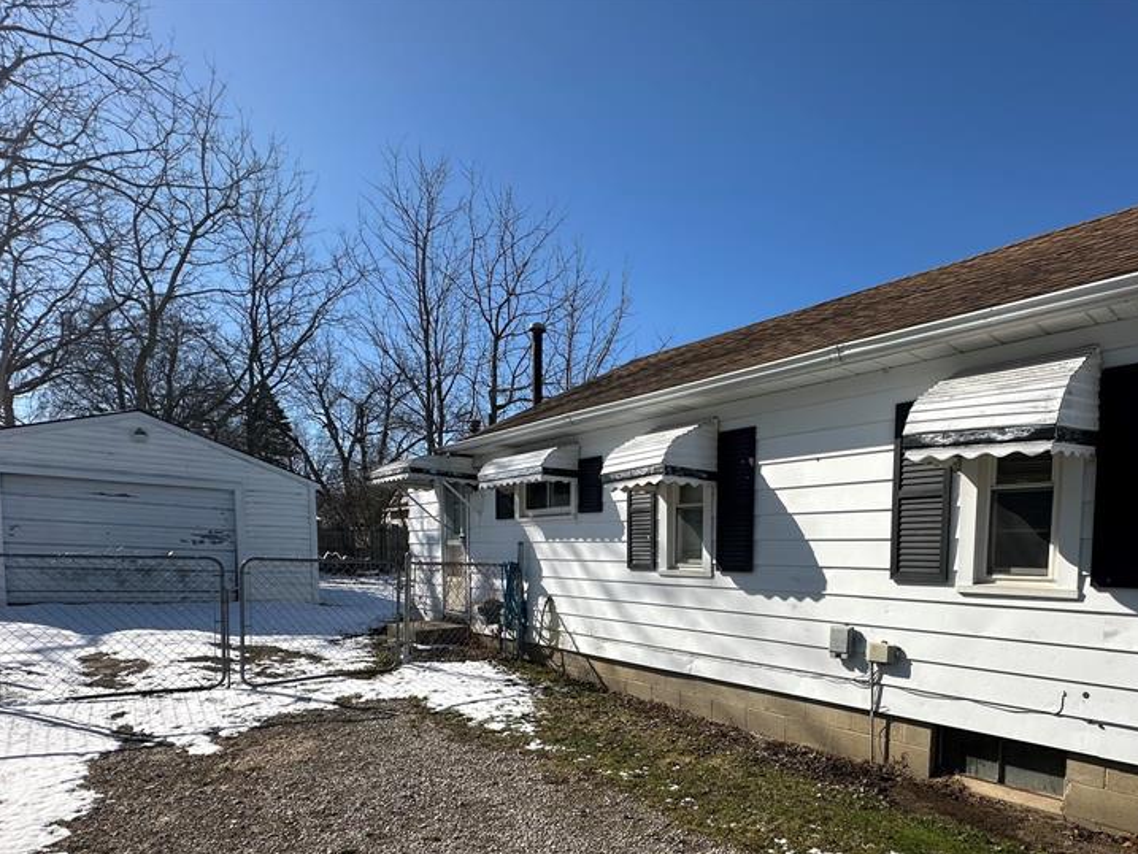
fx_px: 658
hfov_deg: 80.5
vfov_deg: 63.4
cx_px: 698
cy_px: 602
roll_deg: -1.2
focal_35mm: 20
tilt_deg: -3.1
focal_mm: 2.22
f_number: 2.2
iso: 40
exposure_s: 1/3125
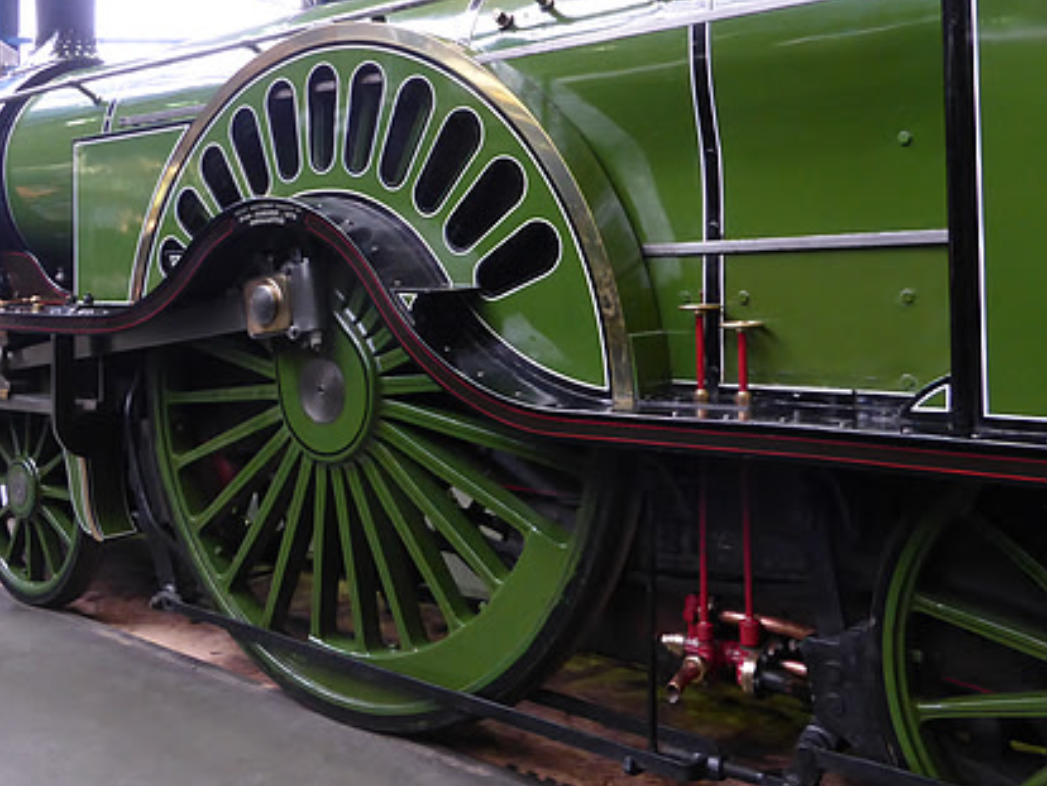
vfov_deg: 40.2
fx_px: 1059
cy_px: 251
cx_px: 481
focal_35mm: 35
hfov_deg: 52.5
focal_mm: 4.3
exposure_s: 1/8
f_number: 3.3
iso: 400
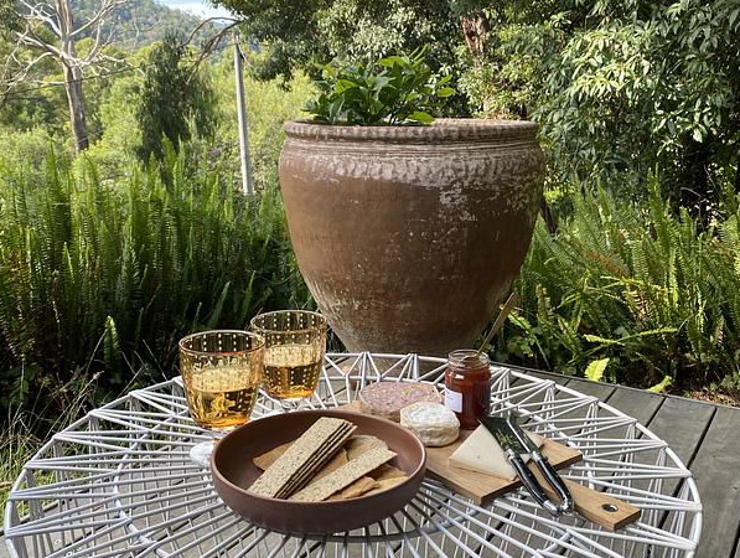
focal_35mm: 27
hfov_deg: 65.2
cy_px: 272
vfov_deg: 51.5
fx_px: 578
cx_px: 369
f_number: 1.8
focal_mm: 4.25
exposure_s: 1/302
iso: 32
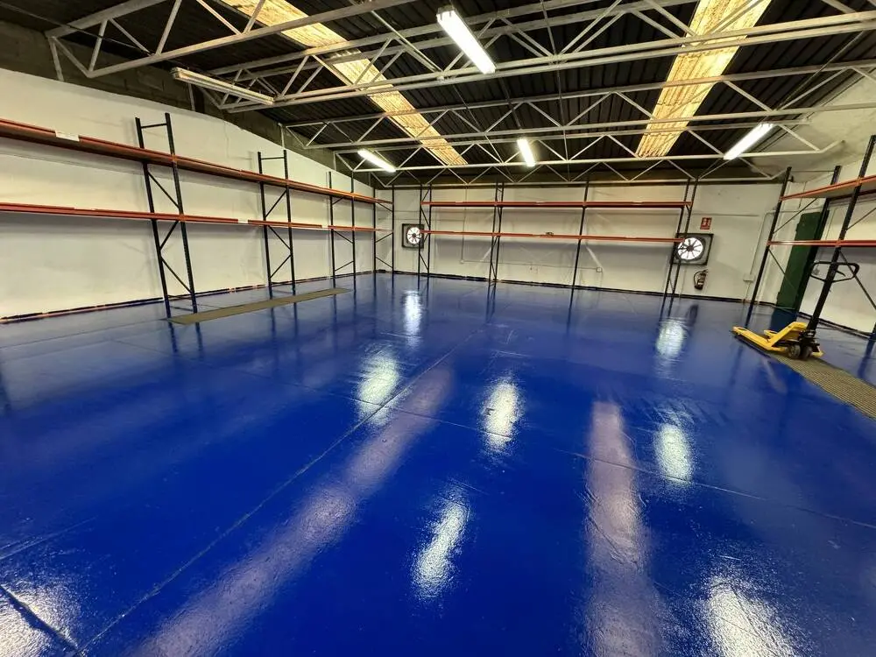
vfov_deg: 85.7
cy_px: 328
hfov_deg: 102.1
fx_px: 354
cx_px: 438
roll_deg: -2.4
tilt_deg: -15.2
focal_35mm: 14
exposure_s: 1/50
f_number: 2.2
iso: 640
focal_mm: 2.22
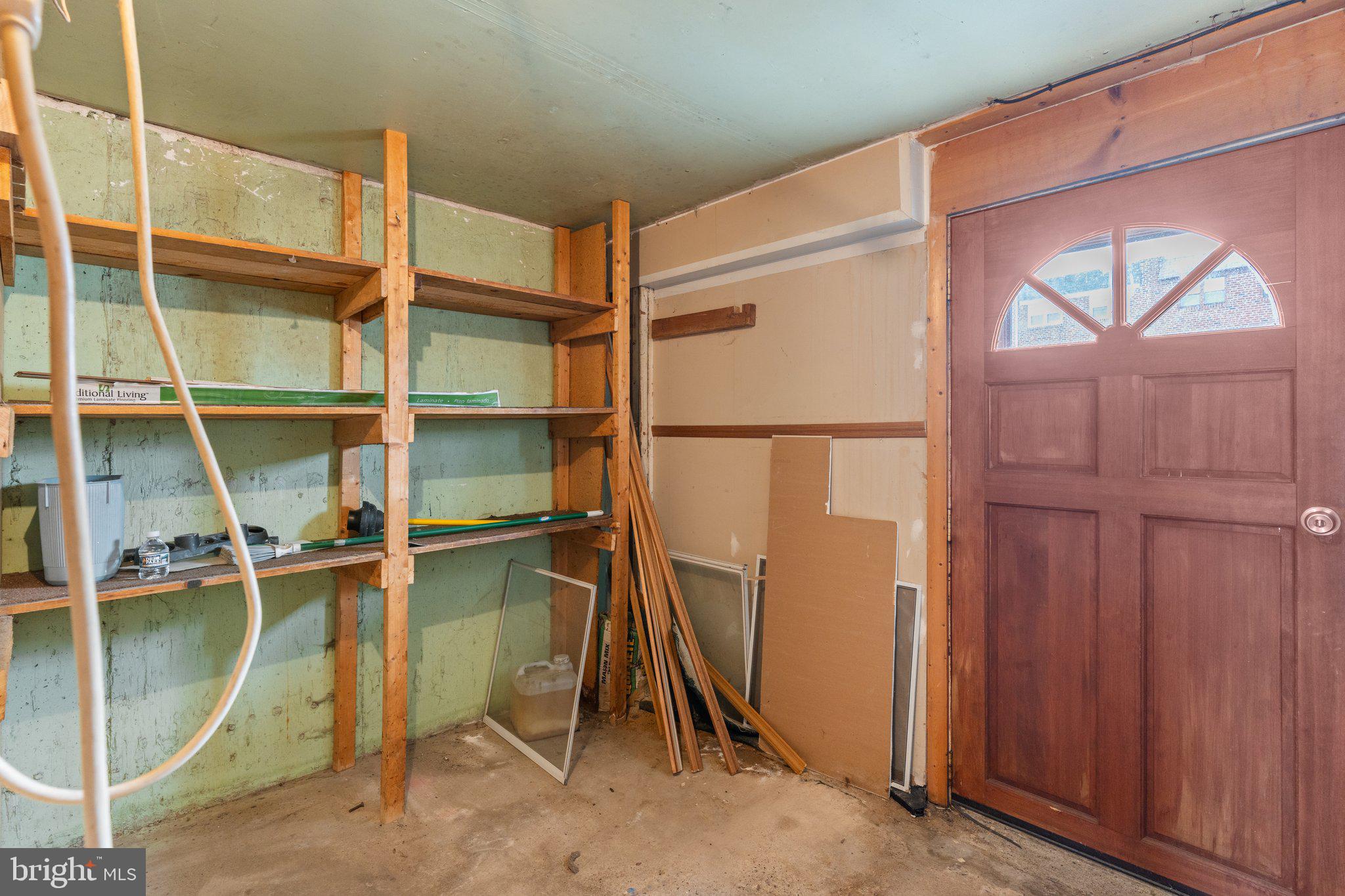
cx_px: 672
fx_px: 635
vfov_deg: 70.4
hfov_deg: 93.3
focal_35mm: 17
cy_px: 448
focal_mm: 17
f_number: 8
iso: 500
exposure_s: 1/2.5
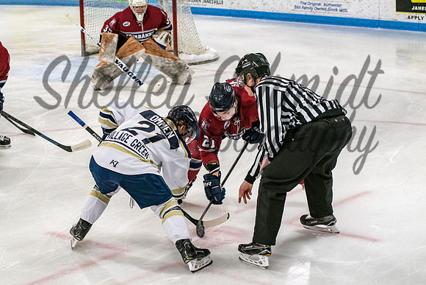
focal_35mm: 105
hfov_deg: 19.5
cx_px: 213
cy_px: 142
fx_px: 1243
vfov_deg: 13.0
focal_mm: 70
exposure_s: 1/800
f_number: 4
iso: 4500
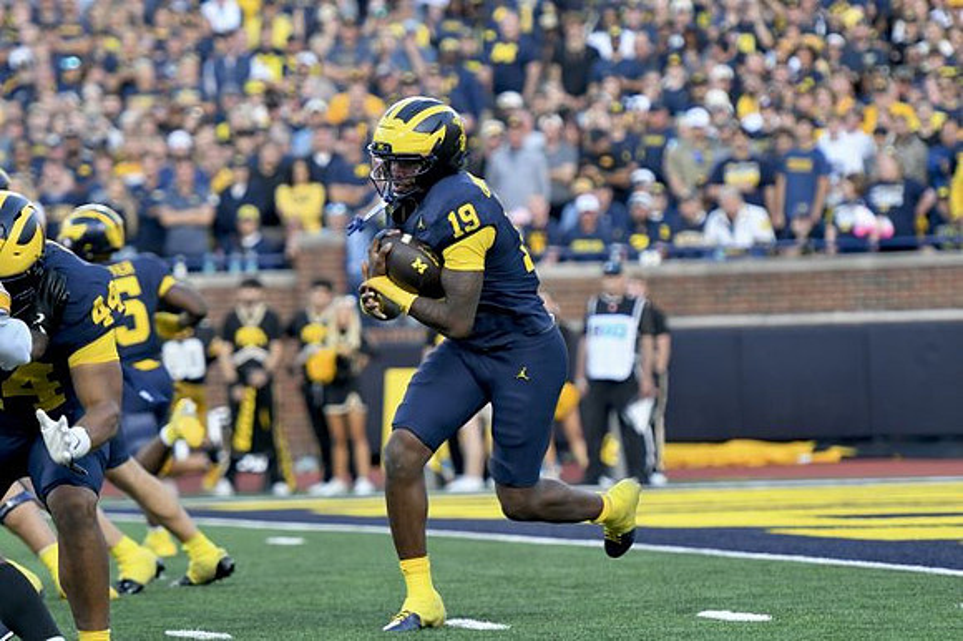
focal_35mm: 232
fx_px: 6202
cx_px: 482
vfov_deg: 5.9
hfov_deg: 8.9
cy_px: 320
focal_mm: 155
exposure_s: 1/1000
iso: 800
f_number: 2.8
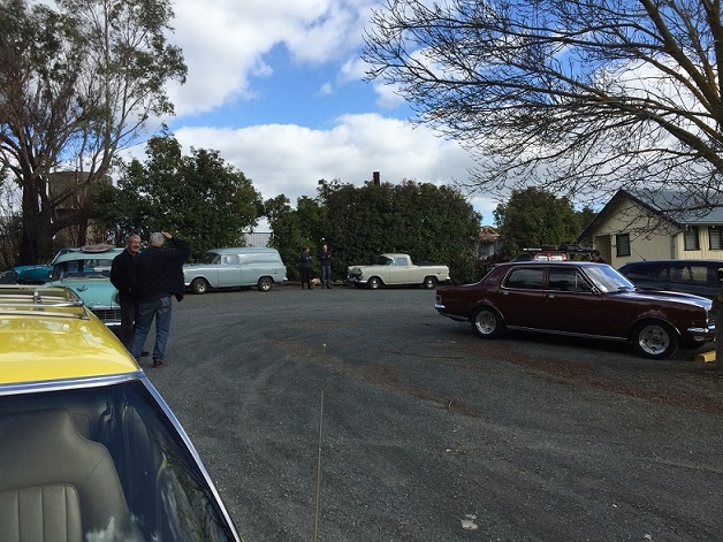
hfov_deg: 61.7
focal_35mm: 29
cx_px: 362
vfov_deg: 48.2
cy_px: 271
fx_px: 606
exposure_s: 1/1199
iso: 32
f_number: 2.2
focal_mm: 4.15
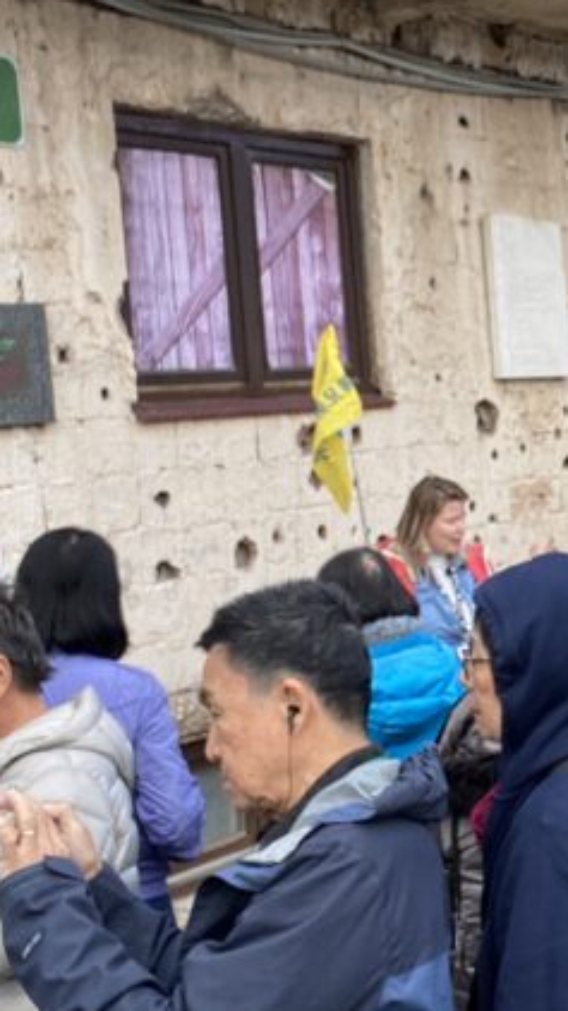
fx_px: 1662
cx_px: 657
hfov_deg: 18.5
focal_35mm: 62
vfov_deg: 33.8
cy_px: 429
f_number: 2.2
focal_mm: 2.71
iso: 25
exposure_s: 1/307
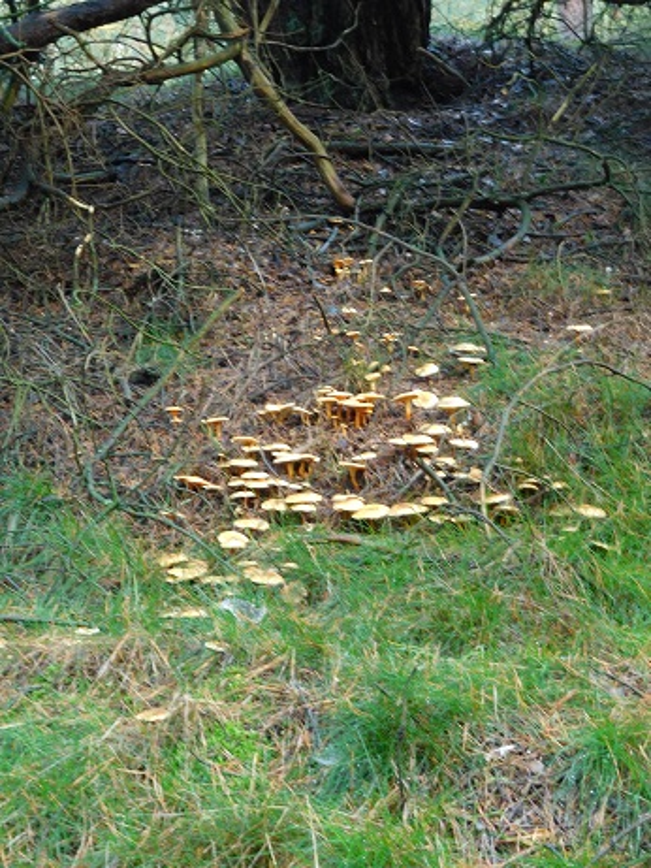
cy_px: 434
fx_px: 2005
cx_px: 326
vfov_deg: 24.4
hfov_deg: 18.4
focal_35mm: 80
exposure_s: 1/2
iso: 200
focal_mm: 14.3
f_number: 4.6
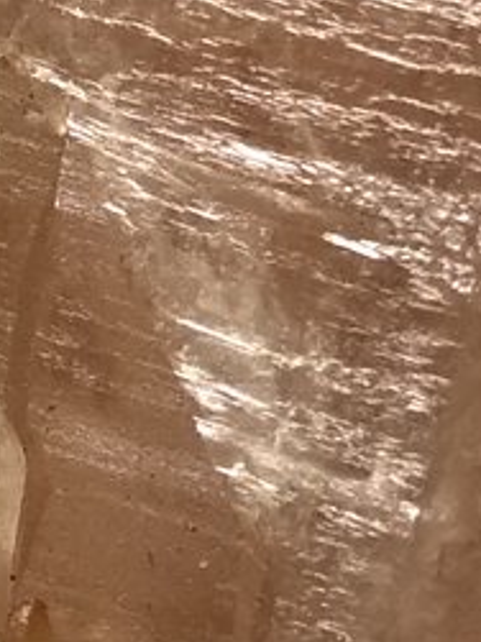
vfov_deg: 11.8
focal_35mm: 166
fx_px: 3078
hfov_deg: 8.9
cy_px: -23
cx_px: 274
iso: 270
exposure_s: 1/33.3
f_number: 2
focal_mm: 3.54
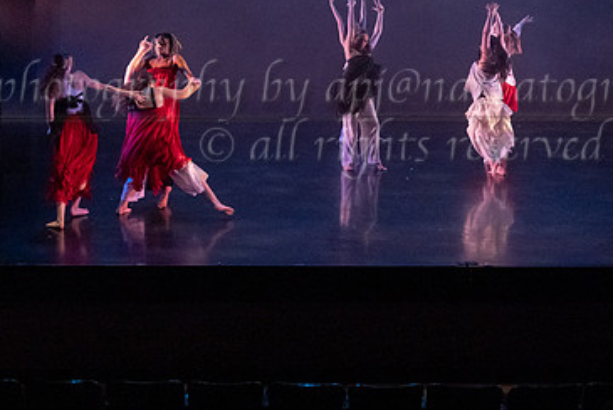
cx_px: 343
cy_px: 126
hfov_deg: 25.6
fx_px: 1346
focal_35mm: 79
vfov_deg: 17.3
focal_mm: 45
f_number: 2.8
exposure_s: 1/400
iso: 5000
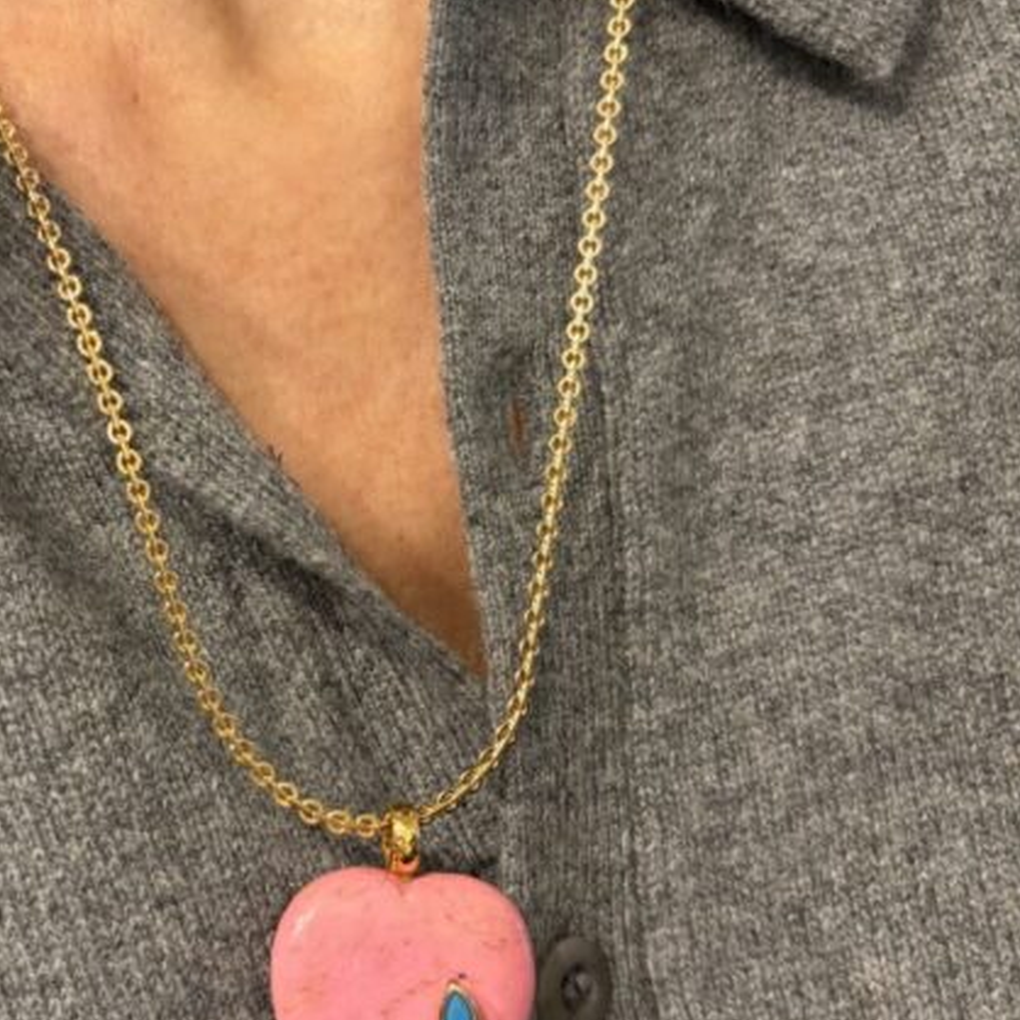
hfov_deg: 37.7
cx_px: 293
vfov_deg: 38.3
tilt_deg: +3.2
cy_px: 532
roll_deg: +0.9
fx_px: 1467
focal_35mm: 44
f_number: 1.6
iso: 160
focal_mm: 5.96
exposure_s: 1/50
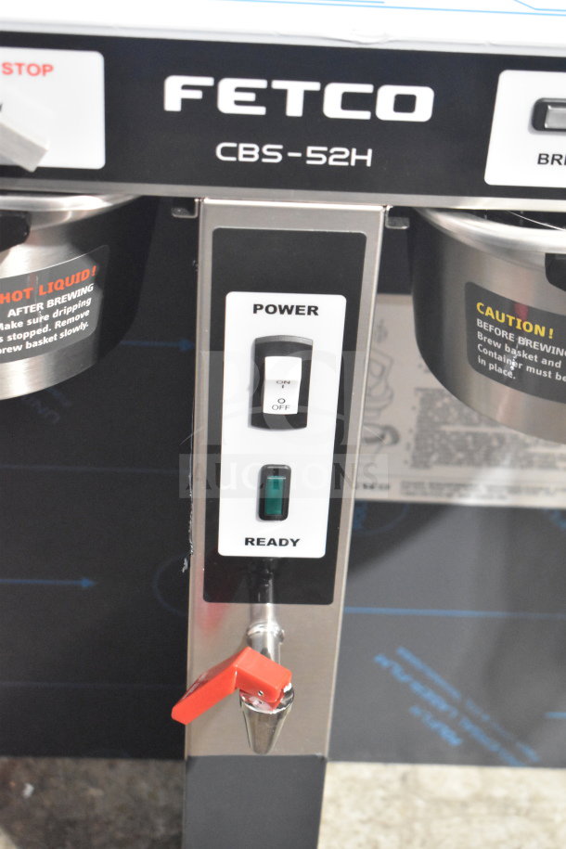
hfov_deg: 18.9
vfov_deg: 28.1
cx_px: 283
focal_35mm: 72
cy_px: 424
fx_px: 1698
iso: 8000
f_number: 5.3
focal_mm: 48
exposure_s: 1/80
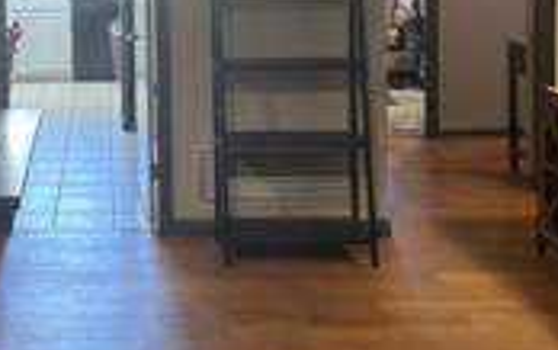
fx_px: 1065
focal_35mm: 70
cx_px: 61
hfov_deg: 28.3
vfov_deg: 18.1
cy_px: -8
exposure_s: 1/60
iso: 400
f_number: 1.78
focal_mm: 6.86
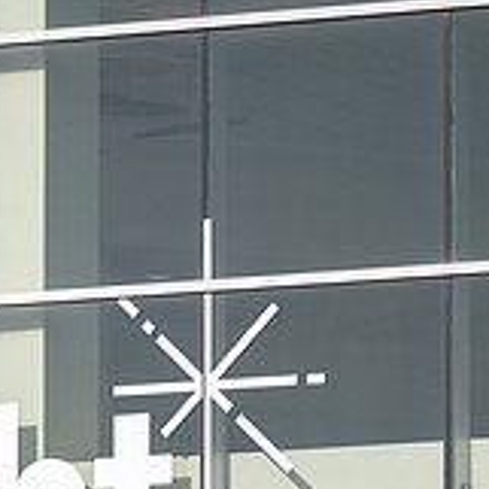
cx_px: -18
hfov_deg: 2.9
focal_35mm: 613
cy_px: 563
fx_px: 9797
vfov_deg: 2.9
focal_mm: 200
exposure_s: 1/8000
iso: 200
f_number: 2.8
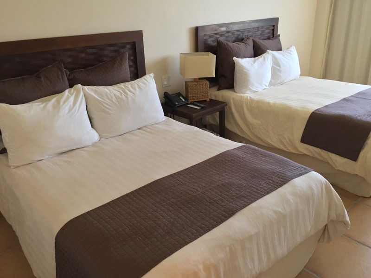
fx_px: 311
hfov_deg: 61.7
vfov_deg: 48.2
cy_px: 139
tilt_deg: -23.2
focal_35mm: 29
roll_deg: +1.4
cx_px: 186
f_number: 2.2
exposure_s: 1/24
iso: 250
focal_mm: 4.15
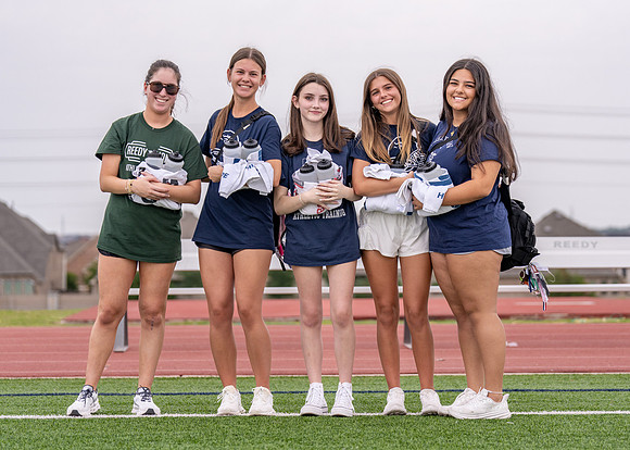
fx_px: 1825
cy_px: 214
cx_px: 330
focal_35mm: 102
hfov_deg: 19.6
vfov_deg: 14.0
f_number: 2.8
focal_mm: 90
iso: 250
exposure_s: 1/2500
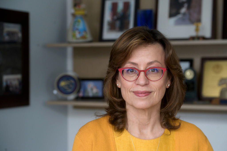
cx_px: 114
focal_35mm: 100
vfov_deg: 13.7
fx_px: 630
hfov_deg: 20.4
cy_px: 76
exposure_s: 1/250
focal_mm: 100
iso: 400
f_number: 5
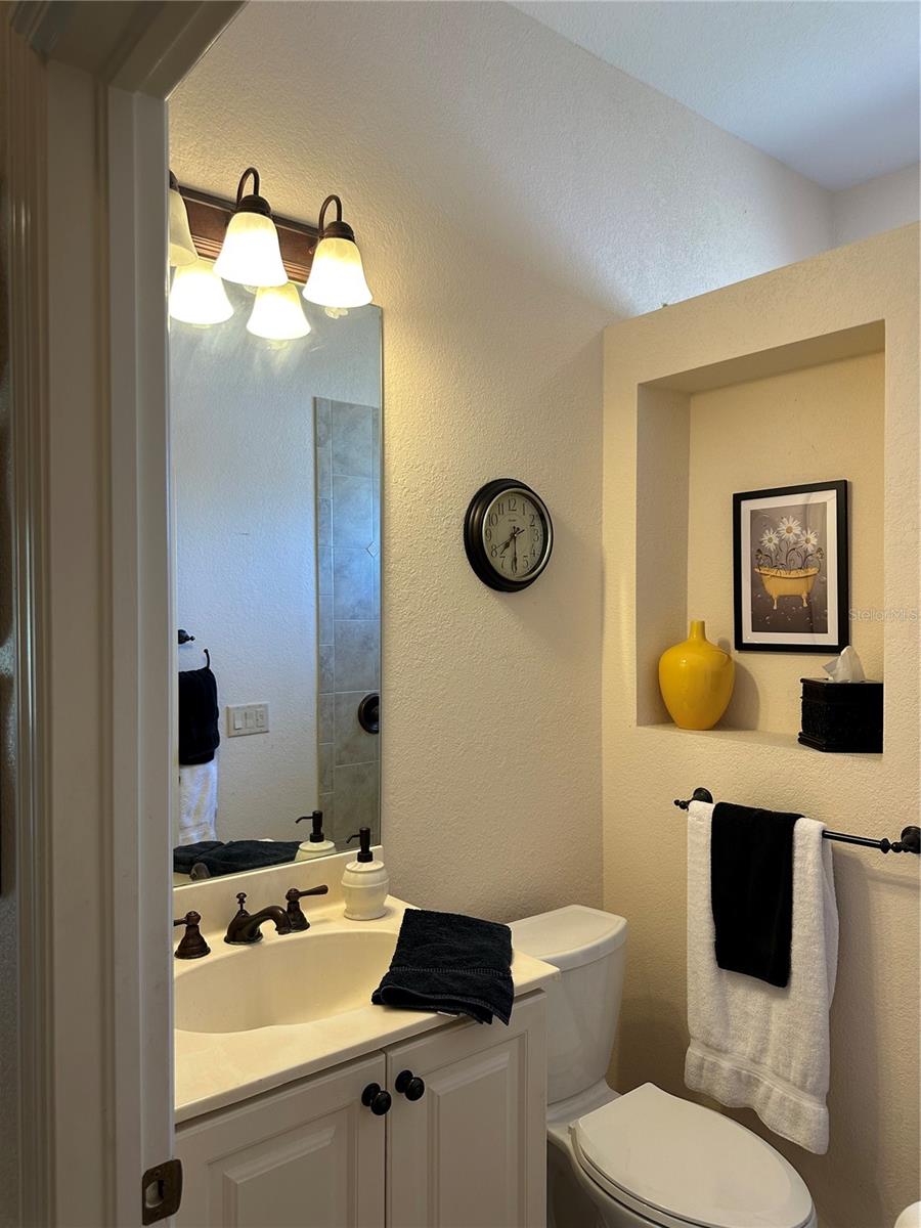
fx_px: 851
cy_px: 614
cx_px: 460
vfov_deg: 71.6
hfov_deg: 56.8
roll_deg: -0.2
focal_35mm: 24
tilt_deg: -0.6
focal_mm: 6.86
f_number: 1.78
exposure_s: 1/120
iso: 160
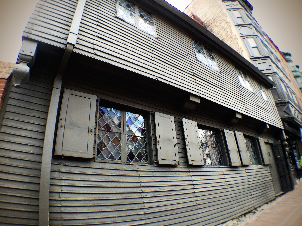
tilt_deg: +25.2
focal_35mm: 29
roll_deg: +3.3
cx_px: 151
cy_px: 113
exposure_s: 1/156
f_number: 2.2
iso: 32
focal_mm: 4.15
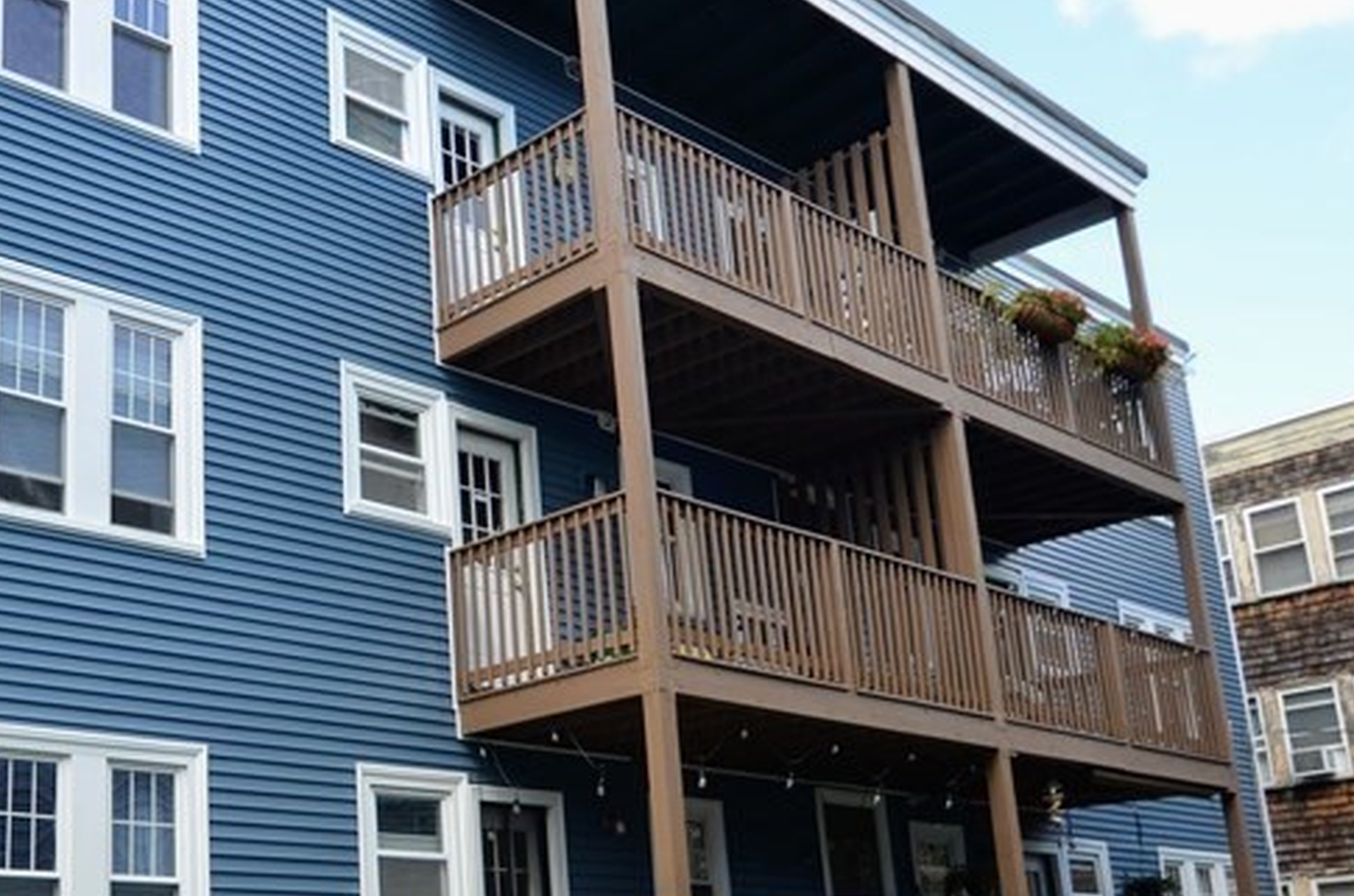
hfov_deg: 48.0
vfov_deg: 34.5
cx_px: 276
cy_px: 617
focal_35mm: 38
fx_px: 1426
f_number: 6.3
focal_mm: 12
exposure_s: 1/160
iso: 200
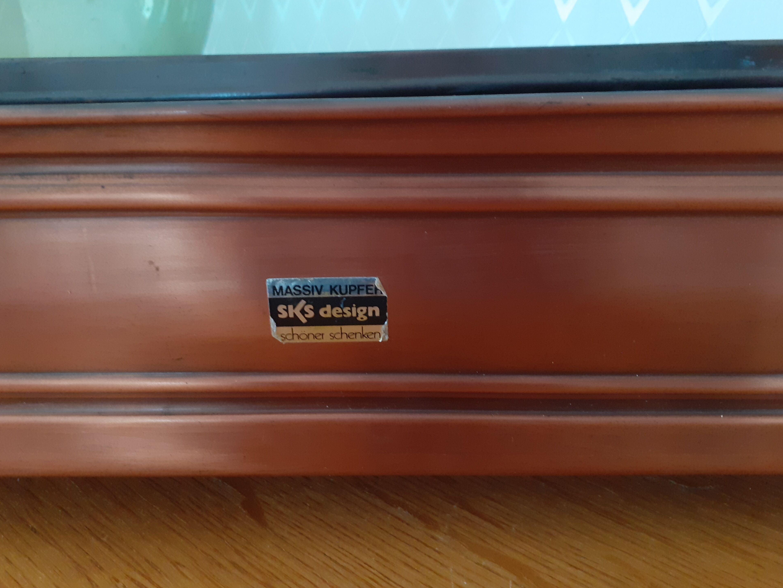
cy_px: 292
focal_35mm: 29
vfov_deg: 48.2
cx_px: 370
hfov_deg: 61.6
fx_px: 656
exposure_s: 1/25
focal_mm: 3.6
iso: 200
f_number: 1.9
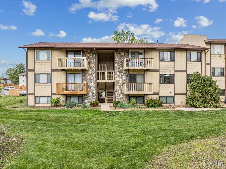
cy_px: 84
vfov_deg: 56.8
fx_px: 157
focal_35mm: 24
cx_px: 113
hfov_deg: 71.6
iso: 180
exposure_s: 1/60
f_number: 2.8
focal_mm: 12.3
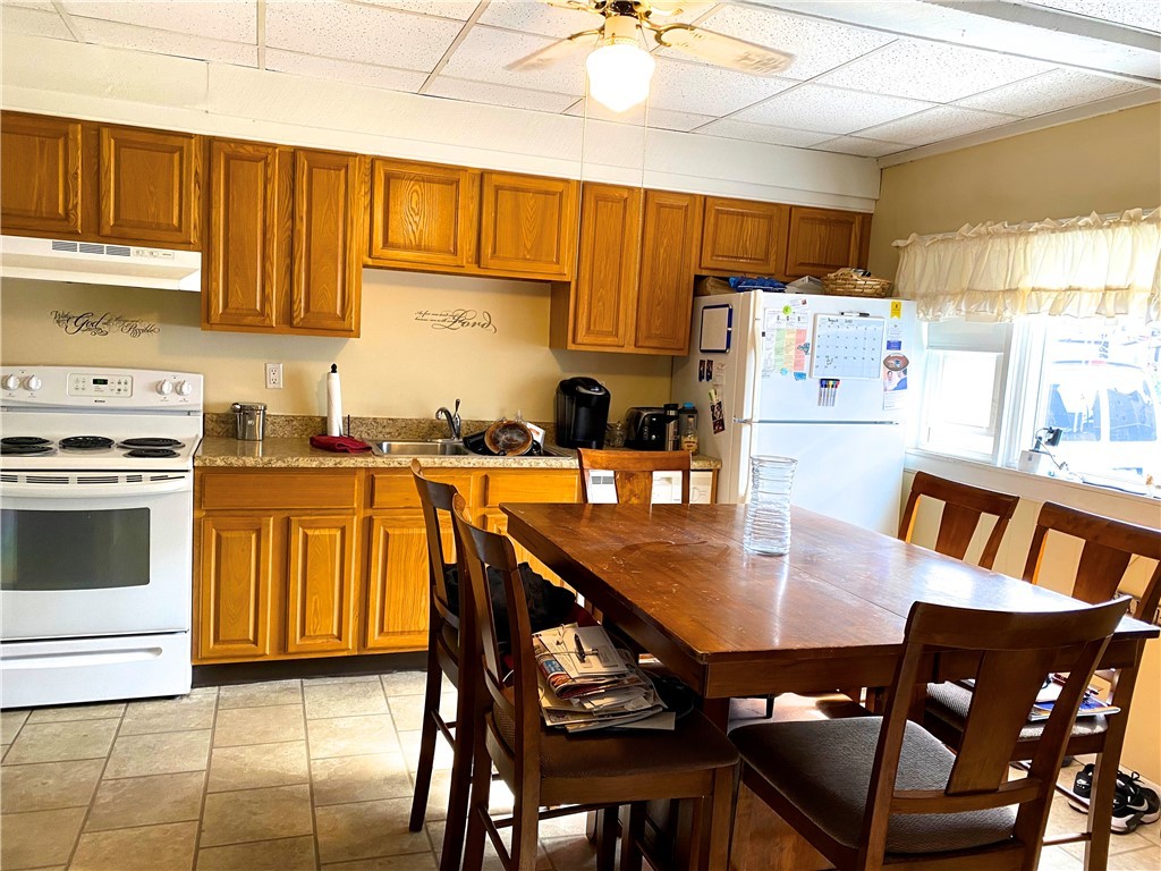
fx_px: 872
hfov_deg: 67.3
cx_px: 580
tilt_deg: -6.6
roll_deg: -3.4
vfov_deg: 53.1
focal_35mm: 26
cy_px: 436
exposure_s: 1/67
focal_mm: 4.25
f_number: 1.8
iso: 125
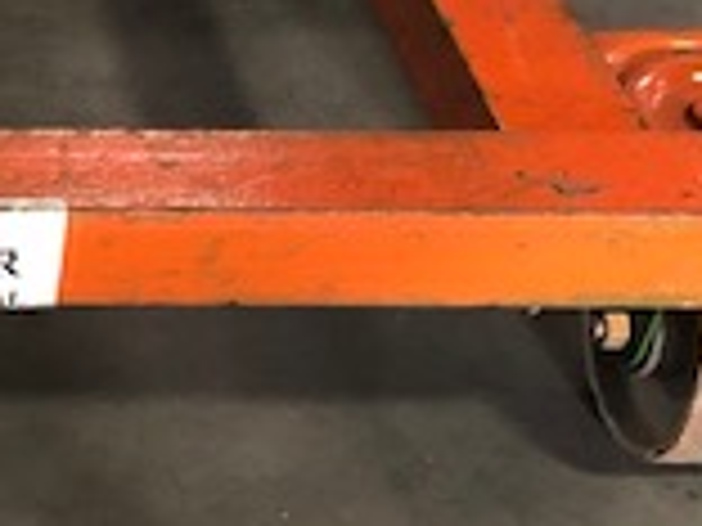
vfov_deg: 12.9
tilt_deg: -36.1
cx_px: -360
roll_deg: -2.5
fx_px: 2332
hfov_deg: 15.7
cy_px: 243
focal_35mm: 115
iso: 100
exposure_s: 1/11
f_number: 1.8
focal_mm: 3.99
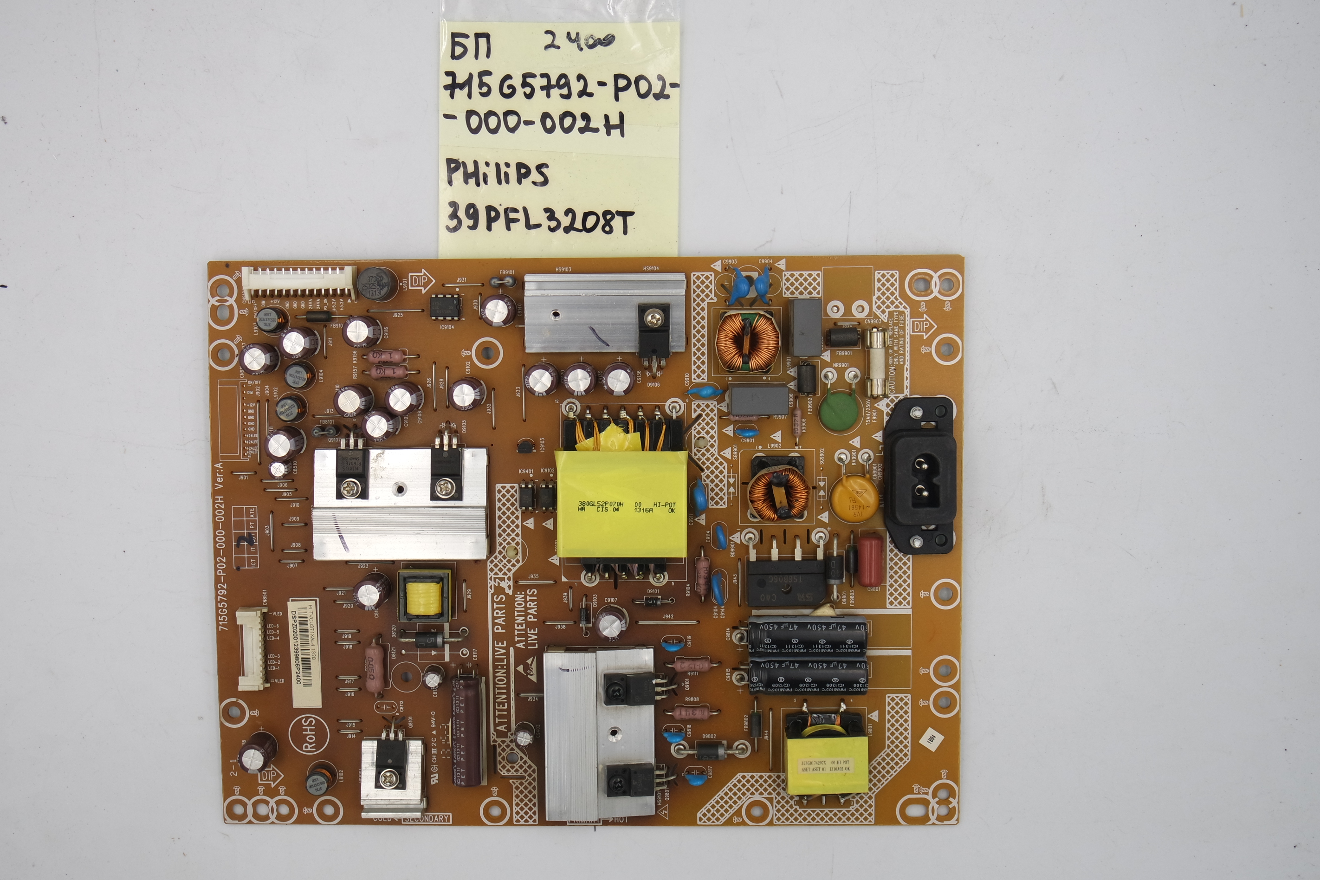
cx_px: 654
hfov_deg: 43.6
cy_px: 426
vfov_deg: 29.9
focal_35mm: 45
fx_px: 1650
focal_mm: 16
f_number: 5.6
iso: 160
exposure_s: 1/100
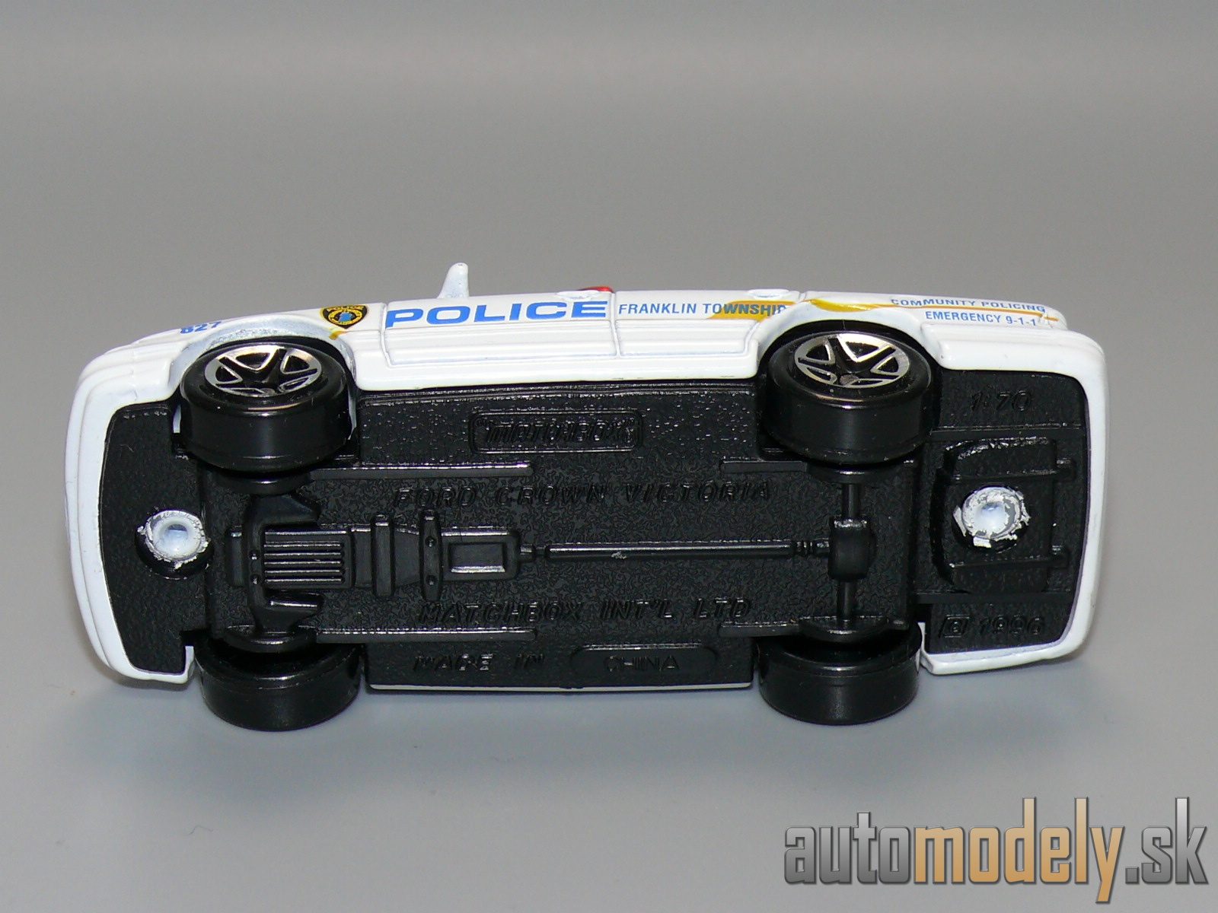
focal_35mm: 116
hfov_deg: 17.0
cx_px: 609
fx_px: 4082
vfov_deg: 12.8
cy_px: 456
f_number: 4
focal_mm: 14.3
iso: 100
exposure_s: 1/30
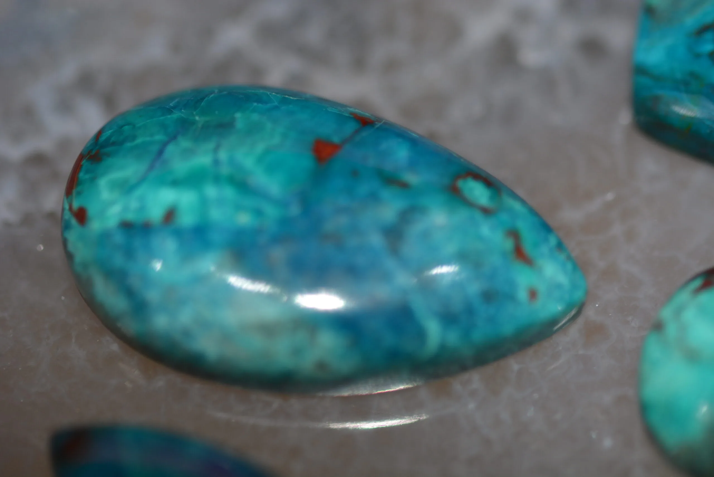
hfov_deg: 13.0
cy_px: 238
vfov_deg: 8.7
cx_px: 357
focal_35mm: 158
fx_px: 3124
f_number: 4.5
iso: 250
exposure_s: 1/60
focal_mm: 105
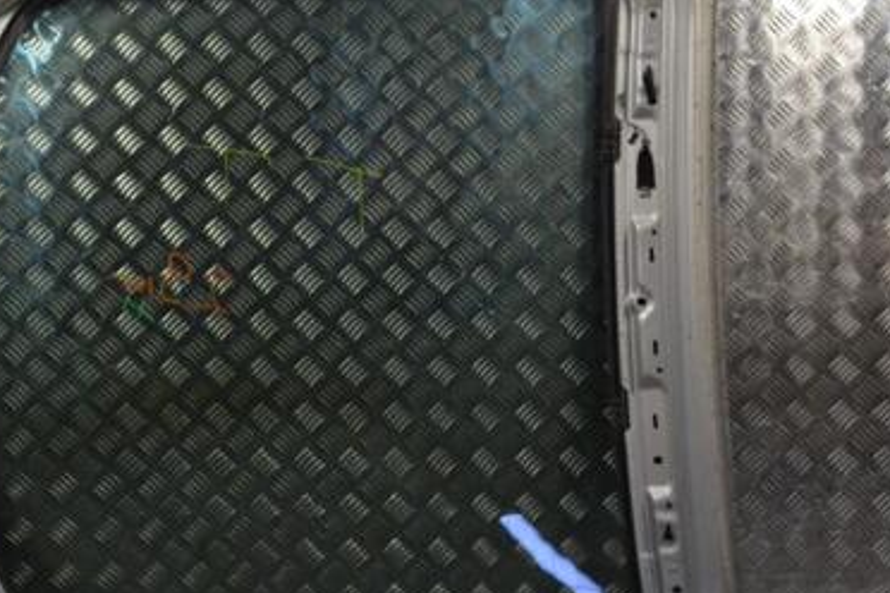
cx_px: 184
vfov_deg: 23.4
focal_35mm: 58
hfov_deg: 33.5
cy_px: 320
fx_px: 1434
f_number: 10
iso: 3200
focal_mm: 24
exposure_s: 1/400
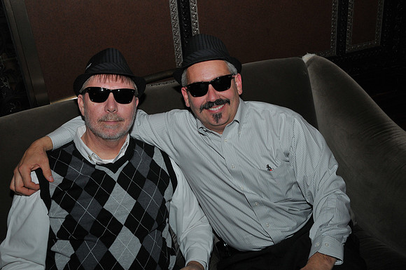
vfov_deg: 31.8
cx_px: 203
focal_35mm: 42
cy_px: 135
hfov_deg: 46.5
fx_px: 473
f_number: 5.6
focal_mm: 28
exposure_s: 1/50
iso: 500
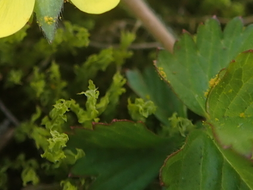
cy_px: -68
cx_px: 41
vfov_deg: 16.3
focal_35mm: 85
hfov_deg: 22.6
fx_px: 621
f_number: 2.3
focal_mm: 5.5
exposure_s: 1/125
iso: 160
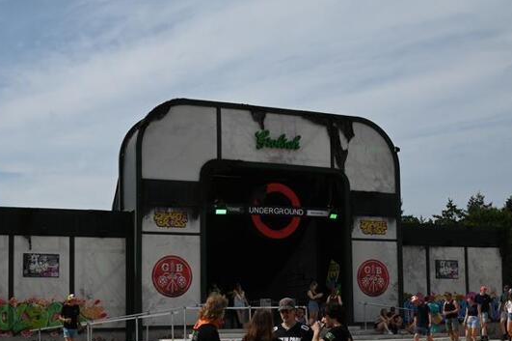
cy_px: 255
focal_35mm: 56
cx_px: 249
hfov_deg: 35.7
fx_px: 796
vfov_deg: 23.9
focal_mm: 30
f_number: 14
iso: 320
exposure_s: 1/800
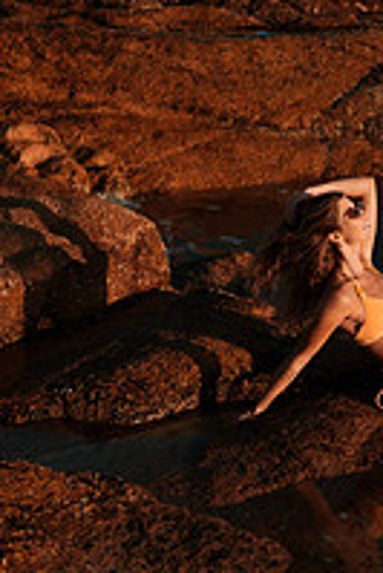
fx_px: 1258
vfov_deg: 25.3
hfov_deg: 16.8
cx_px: 403
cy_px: 124
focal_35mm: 79
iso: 50
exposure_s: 1/2500
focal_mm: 35
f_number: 1.8
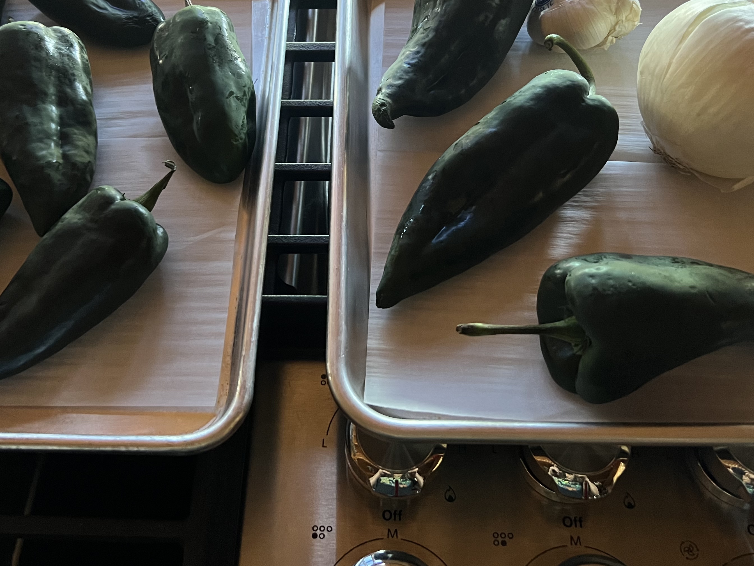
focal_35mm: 39
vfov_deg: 36.2
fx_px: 849
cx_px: 332
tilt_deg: -50.4
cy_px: 159
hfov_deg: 47.8
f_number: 1.5
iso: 640
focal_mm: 5.7
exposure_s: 1/35
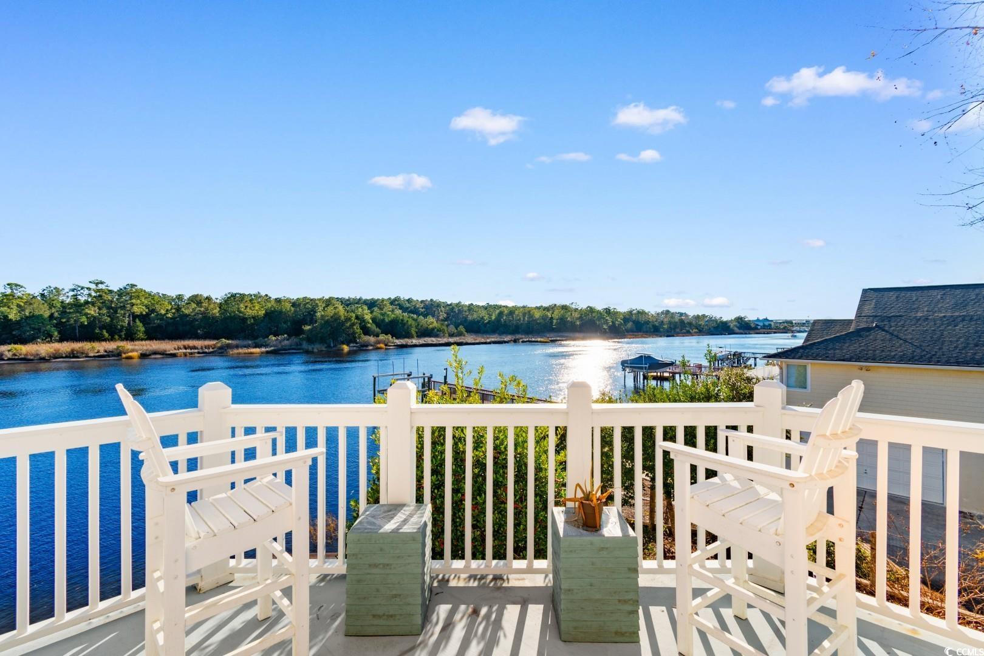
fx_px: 410
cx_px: 492
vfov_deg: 77.3
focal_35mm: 15
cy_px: 328
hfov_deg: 100.4
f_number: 7.1
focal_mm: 10
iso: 100
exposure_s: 1/200
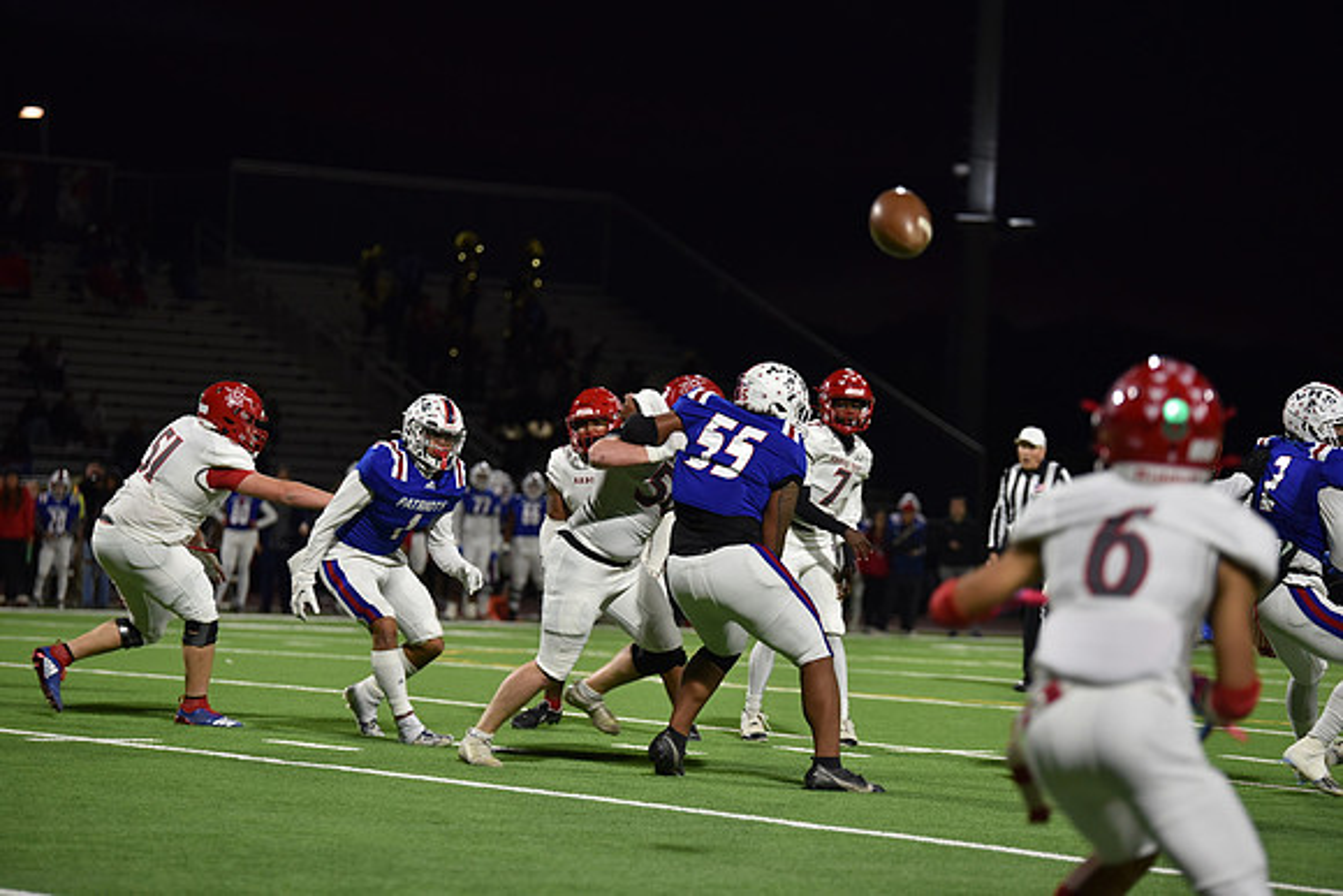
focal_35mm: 145
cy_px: 448
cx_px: 672
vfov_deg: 9.5
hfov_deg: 14.2
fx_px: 5410
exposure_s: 1/500
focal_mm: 145
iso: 1600
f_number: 2.8
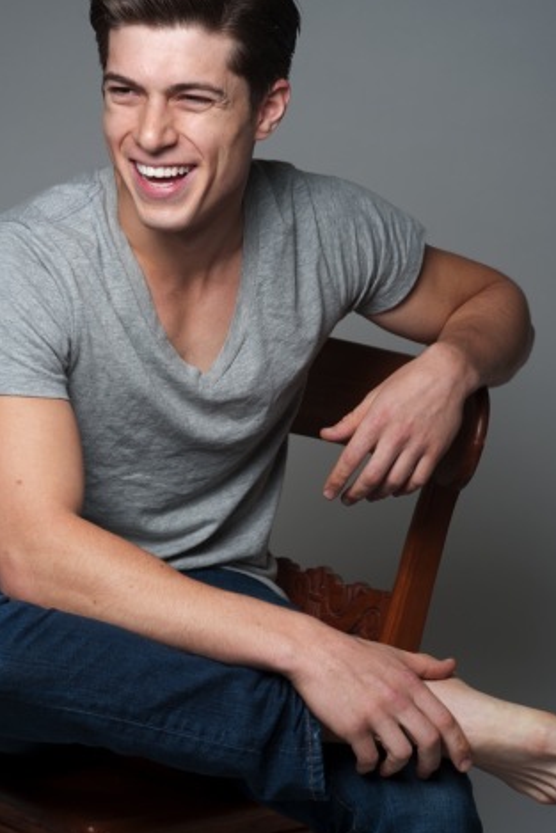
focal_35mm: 95
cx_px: 250
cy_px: 400
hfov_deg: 14.4
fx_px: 2199
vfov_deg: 21.5
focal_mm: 85
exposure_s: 1/160
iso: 100
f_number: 10
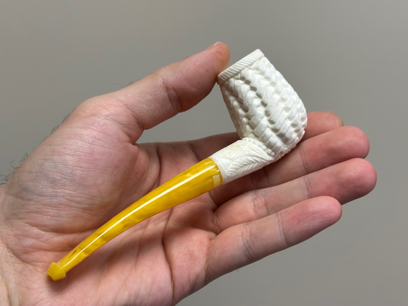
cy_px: 153
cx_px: 204
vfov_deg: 30.3
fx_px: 566
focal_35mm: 48
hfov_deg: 39.7
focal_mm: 6.86
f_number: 1.78
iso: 64
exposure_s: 1/121
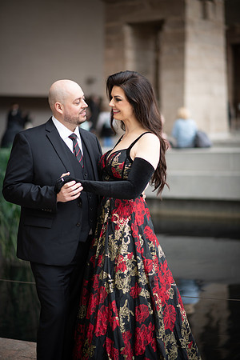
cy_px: 180
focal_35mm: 85
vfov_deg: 23.9
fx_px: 850
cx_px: 120
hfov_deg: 16.1
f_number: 1.8
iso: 250
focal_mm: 85
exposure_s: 1/200
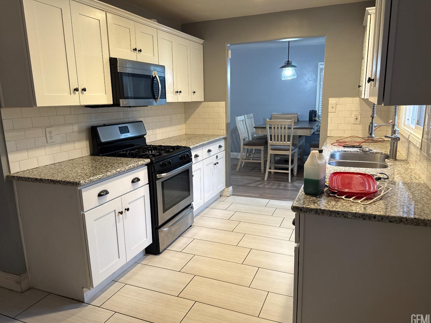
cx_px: 214
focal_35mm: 25
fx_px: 311
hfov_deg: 69.4
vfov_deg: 54.9
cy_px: 167
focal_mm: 6.76
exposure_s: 1/60
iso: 160
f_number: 1.78
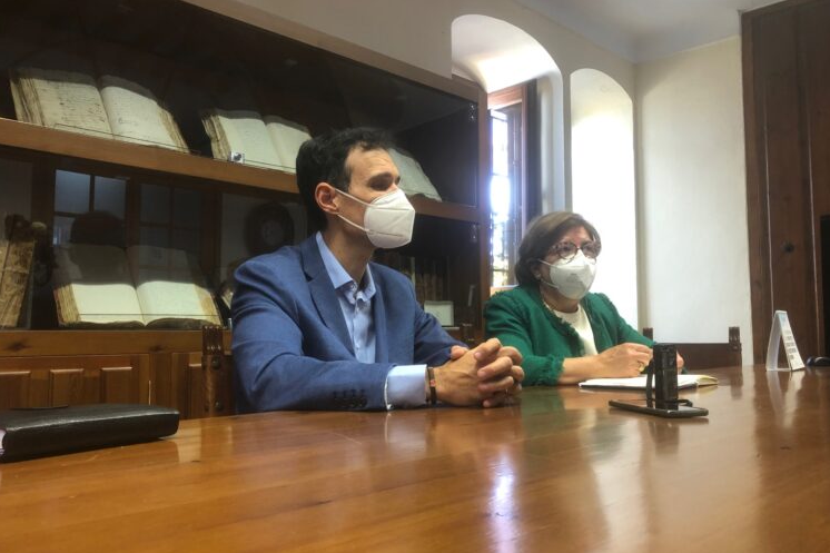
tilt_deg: +4.7
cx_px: 406
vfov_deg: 43.6
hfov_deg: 61.9
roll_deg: -0.1
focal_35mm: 30
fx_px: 691
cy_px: 283
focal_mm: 3.99
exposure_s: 1/25
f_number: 1.8
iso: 40
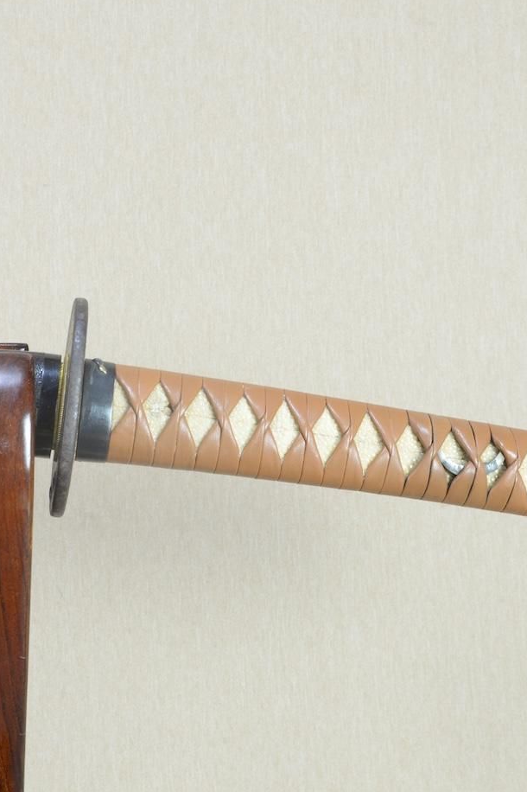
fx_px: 1209
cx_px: 143
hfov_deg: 24.4
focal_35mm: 55
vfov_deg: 36.3
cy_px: 393
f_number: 11
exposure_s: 1/1.6
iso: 400
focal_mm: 24
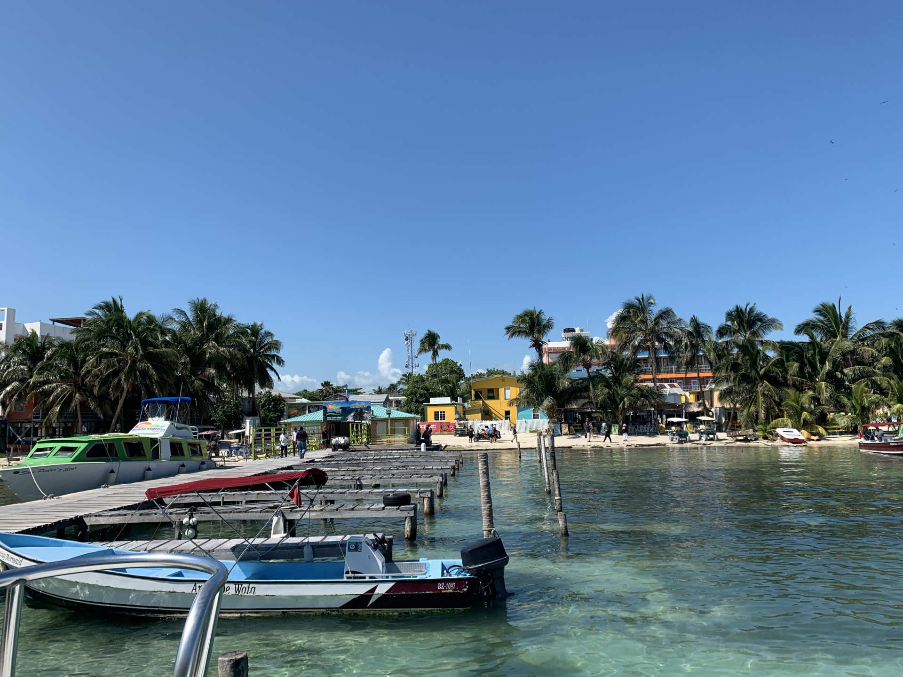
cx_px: 452
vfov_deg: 53.1
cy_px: 338
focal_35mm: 26
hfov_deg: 67.3
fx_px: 678
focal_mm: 4.25
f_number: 1.8
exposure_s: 1/3086
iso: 25
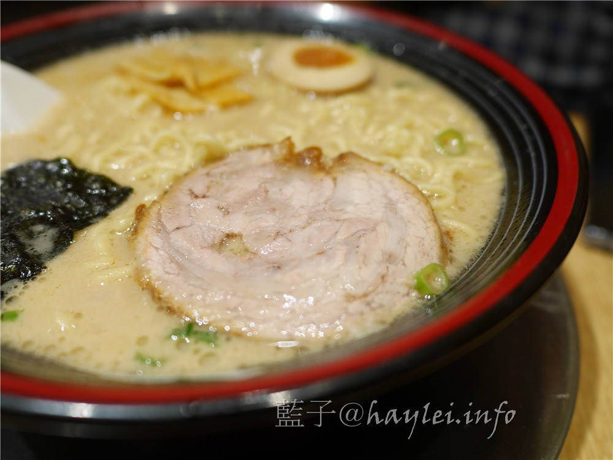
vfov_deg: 46.8
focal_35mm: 30
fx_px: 531
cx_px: 306
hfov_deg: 60.0
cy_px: 230
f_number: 2.2
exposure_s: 1/160
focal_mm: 15
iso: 200
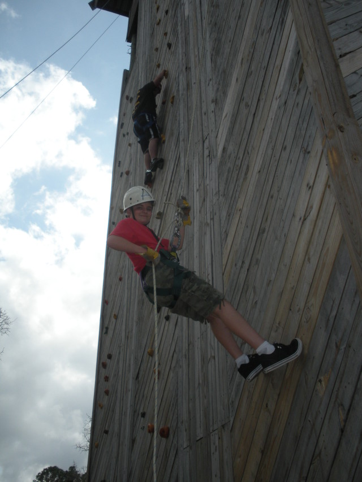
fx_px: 502
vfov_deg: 51.3
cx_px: 181
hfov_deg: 39.7
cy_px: 241
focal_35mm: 36
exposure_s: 1/1500
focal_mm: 6.3
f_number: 3.5
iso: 88
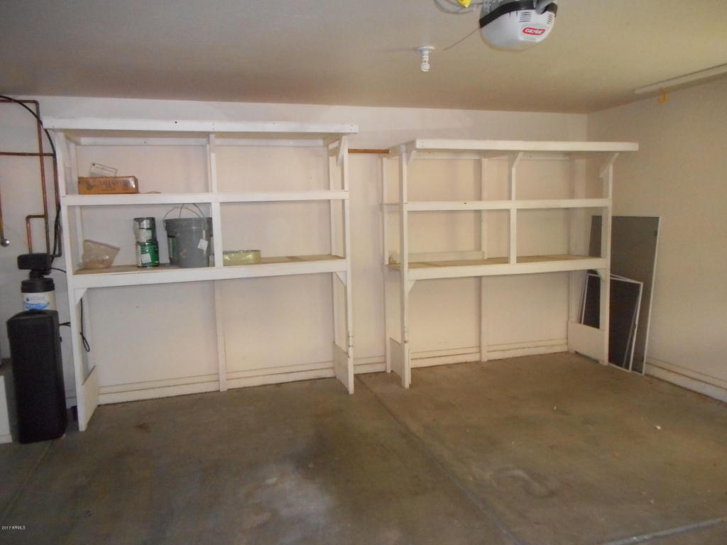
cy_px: 272
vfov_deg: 54.9
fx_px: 525
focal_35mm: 25
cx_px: 364
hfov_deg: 69.4
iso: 560
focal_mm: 4.5
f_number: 3.7
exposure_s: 1/25
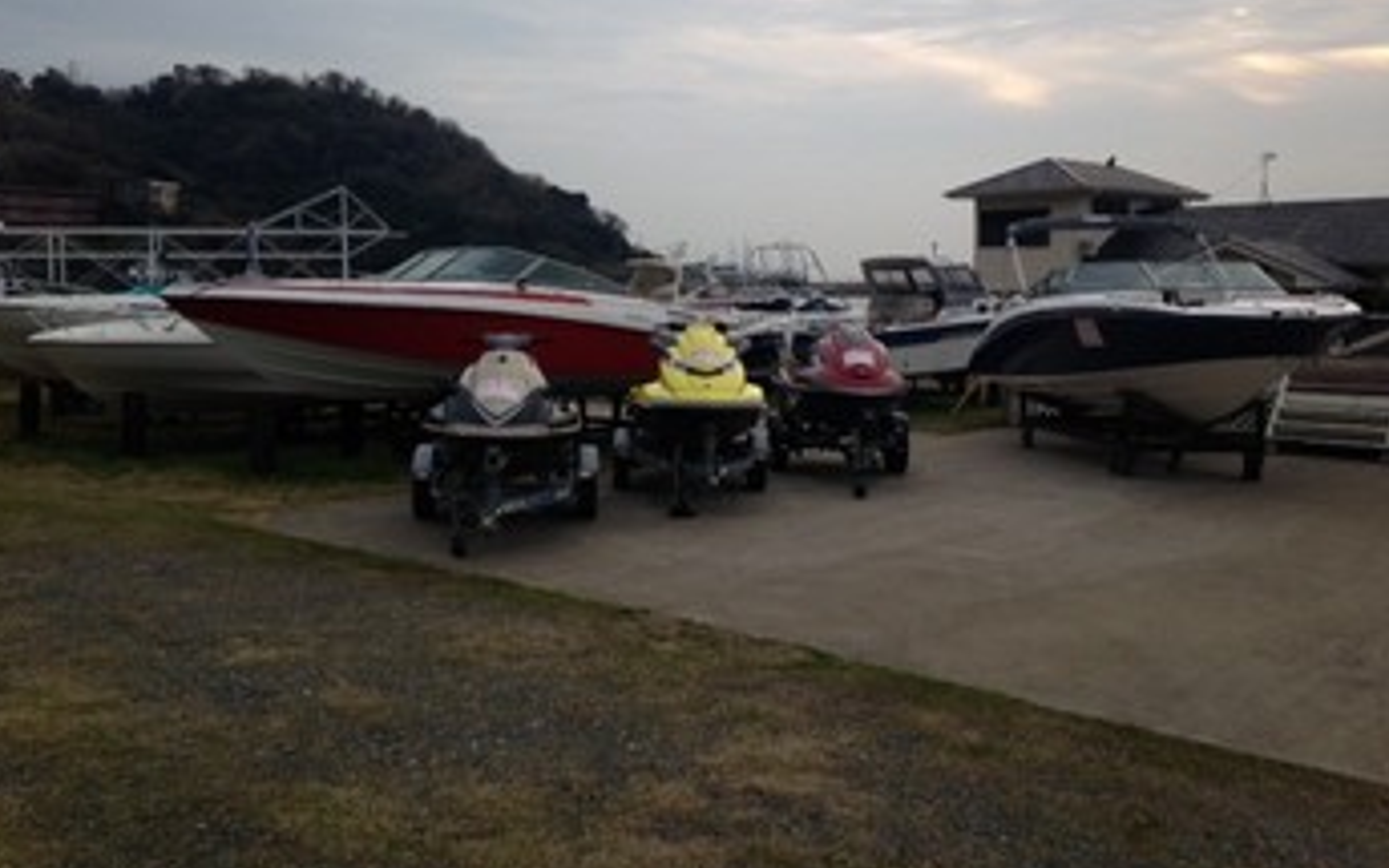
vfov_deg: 35.2
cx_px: 686
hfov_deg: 54.0
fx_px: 1363
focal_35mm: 36
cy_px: 361
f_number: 2.4
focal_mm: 4.12
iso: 50
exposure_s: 1/120
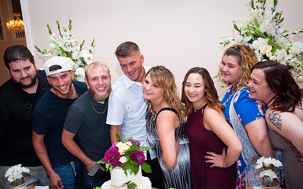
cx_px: 153
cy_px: 100
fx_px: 297
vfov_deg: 35.3
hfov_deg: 54.0
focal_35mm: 36
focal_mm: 35
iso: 3200
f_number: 5.6
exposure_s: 1/160
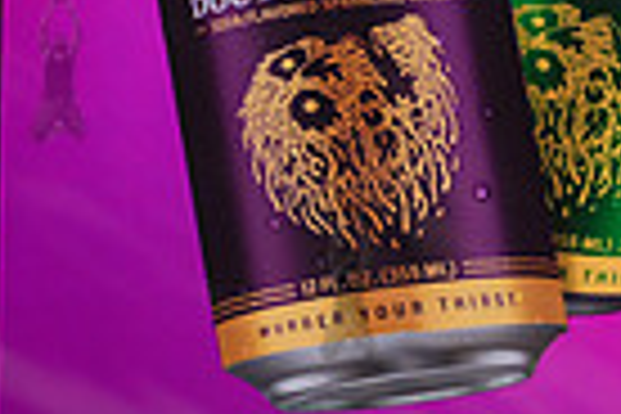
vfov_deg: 2.7
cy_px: 61
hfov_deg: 4.1
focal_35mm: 505
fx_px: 8711
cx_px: 927
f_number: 5
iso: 200
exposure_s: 1/800
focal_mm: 120
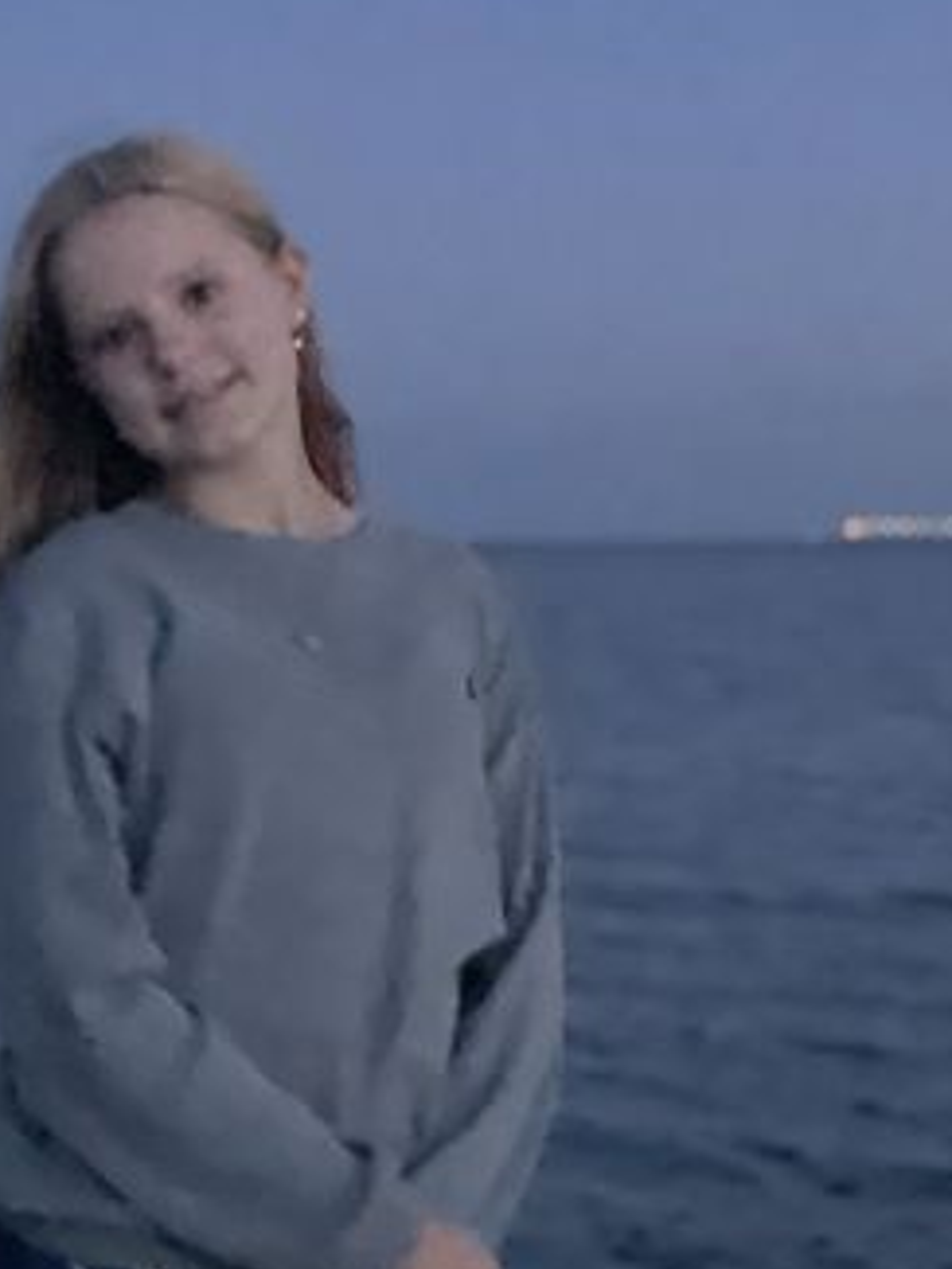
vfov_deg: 20.4
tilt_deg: +0.0
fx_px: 3518
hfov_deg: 15.4
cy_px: 590
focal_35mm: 96
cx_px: 359
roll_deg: +0.6
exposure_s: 1/15
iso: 2000
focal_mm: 6
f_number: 2
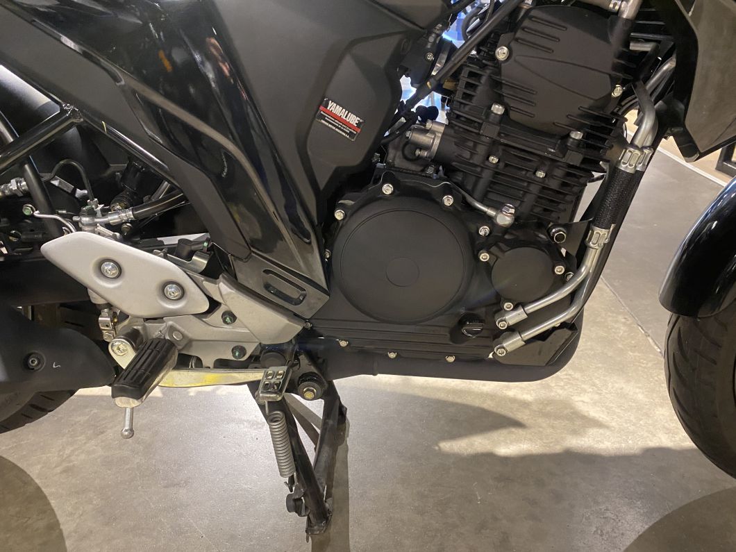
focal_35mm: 26
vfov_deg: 53.1
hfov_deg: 67.3
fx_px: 553
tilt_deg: -26.1
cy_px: 276
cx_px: 368
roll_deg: -2.3
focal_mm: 4.25
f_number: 1.8
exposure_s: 1/33
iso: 500
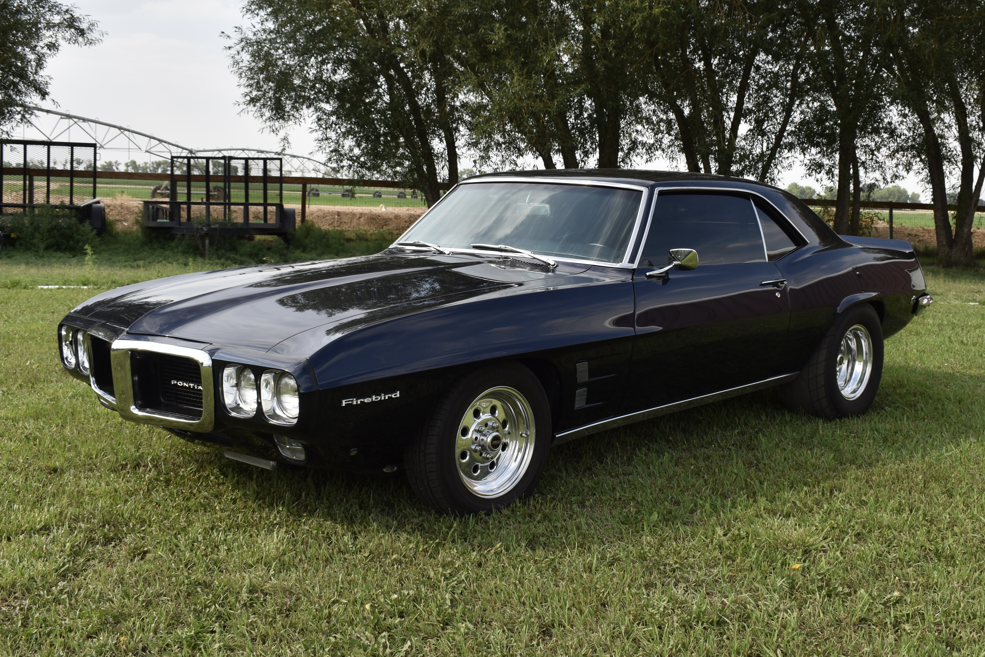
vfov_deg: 36.9
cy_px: 328
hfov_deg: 53.1
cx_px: 492
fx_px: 985
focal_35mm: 36
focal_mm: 24
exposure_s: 1/160
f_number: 8
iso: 100
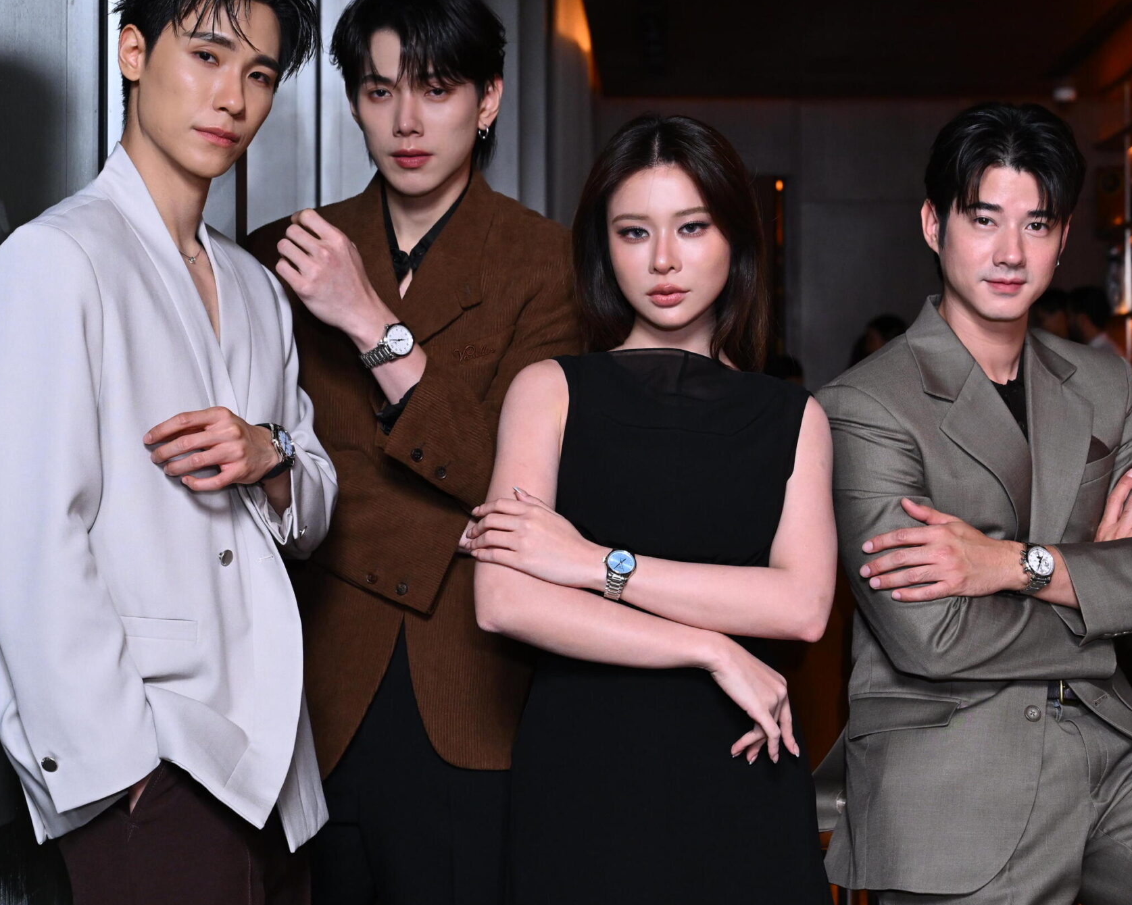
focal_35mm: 66
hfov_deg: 28.7
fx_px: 2211
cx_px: 610
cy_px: 357
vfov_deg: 23.1
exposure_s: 1/60
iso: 2000
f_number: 5
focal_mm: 46
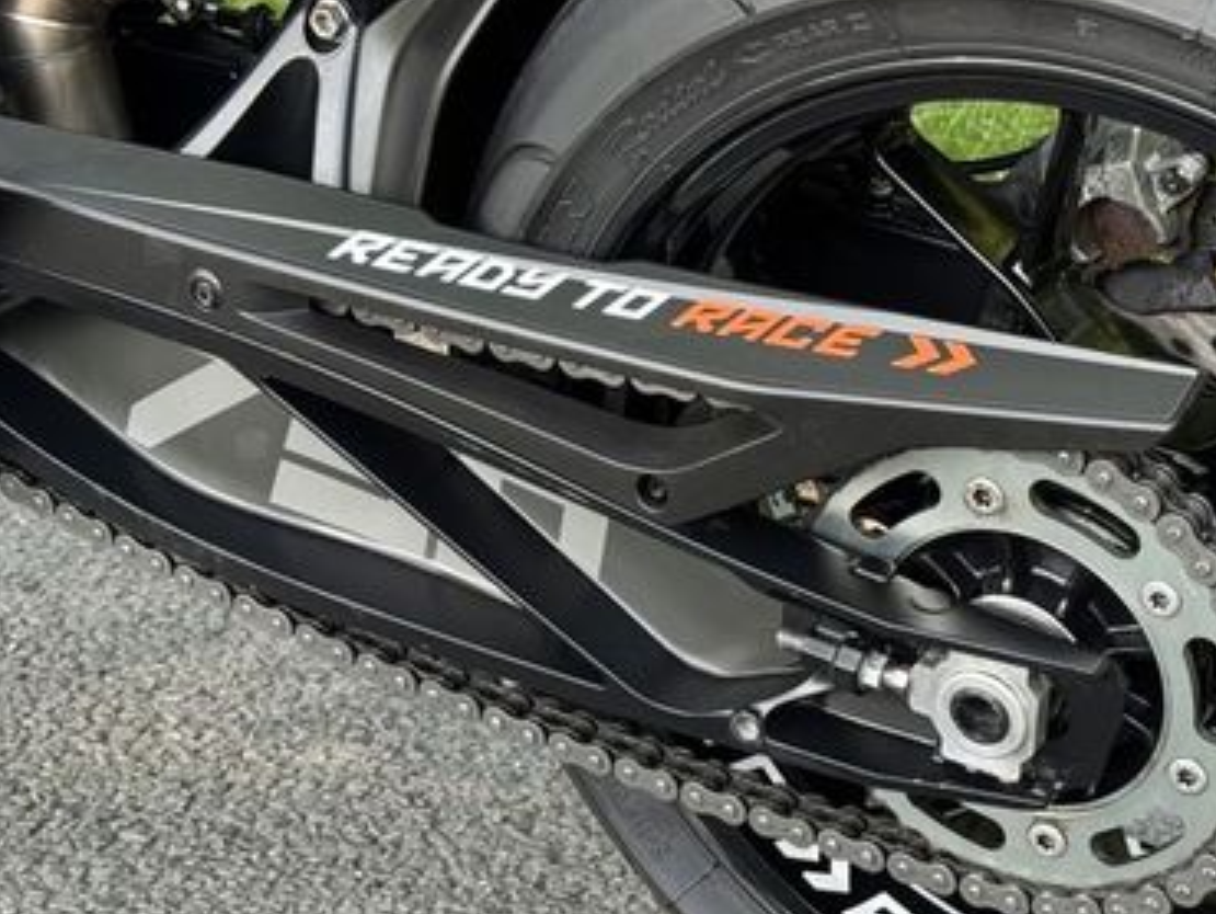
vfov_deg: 17.8
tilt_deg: -19.8
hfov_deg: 23.2
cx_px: 966
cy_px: 503
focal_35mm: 83
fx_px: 2918
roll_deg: -2.3
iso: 100
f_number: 1.78
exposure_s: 1/153
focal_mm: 6.76
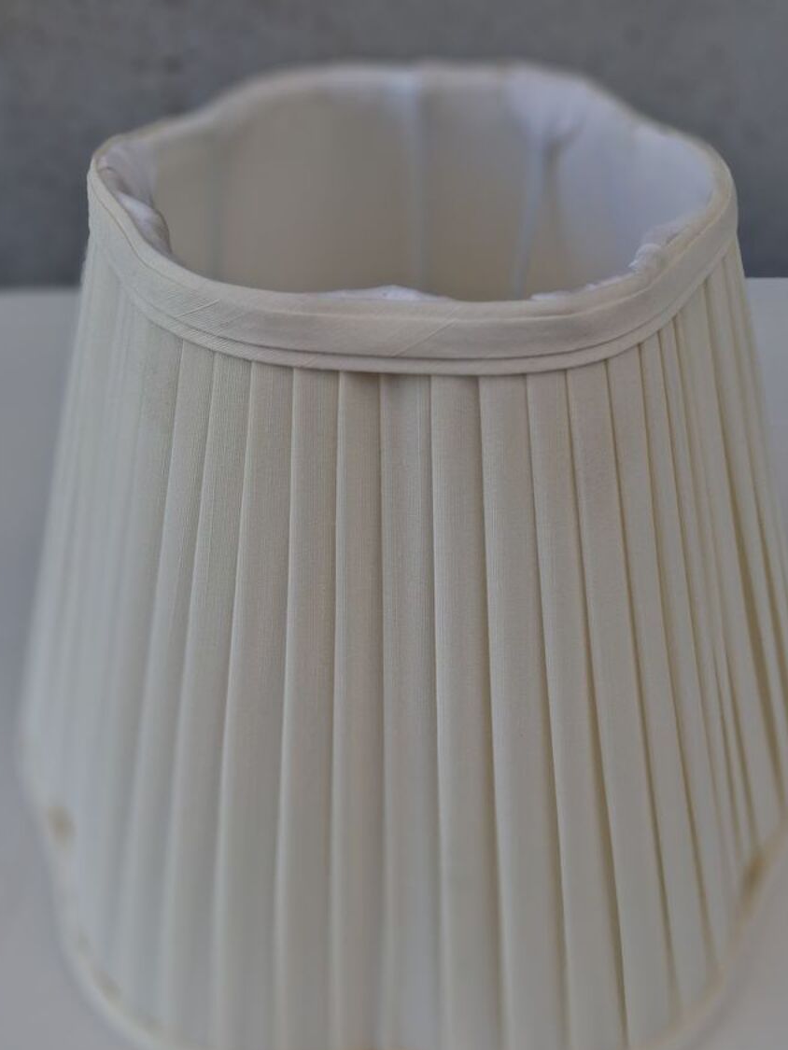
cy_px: 592
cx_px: 426
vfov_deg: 56.6
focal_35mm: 32
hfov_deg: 44.1
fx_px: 971
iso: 25
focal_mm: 4
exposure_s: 1/100
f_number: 1.8
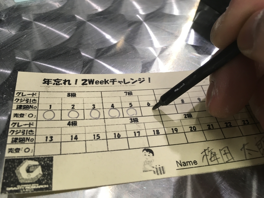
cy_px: 99
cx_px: 132
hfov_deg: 61.7
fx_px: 221
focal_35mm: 29
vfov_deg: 48.2
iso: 50
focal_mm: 4.15
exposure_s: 1/33
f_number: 2.2
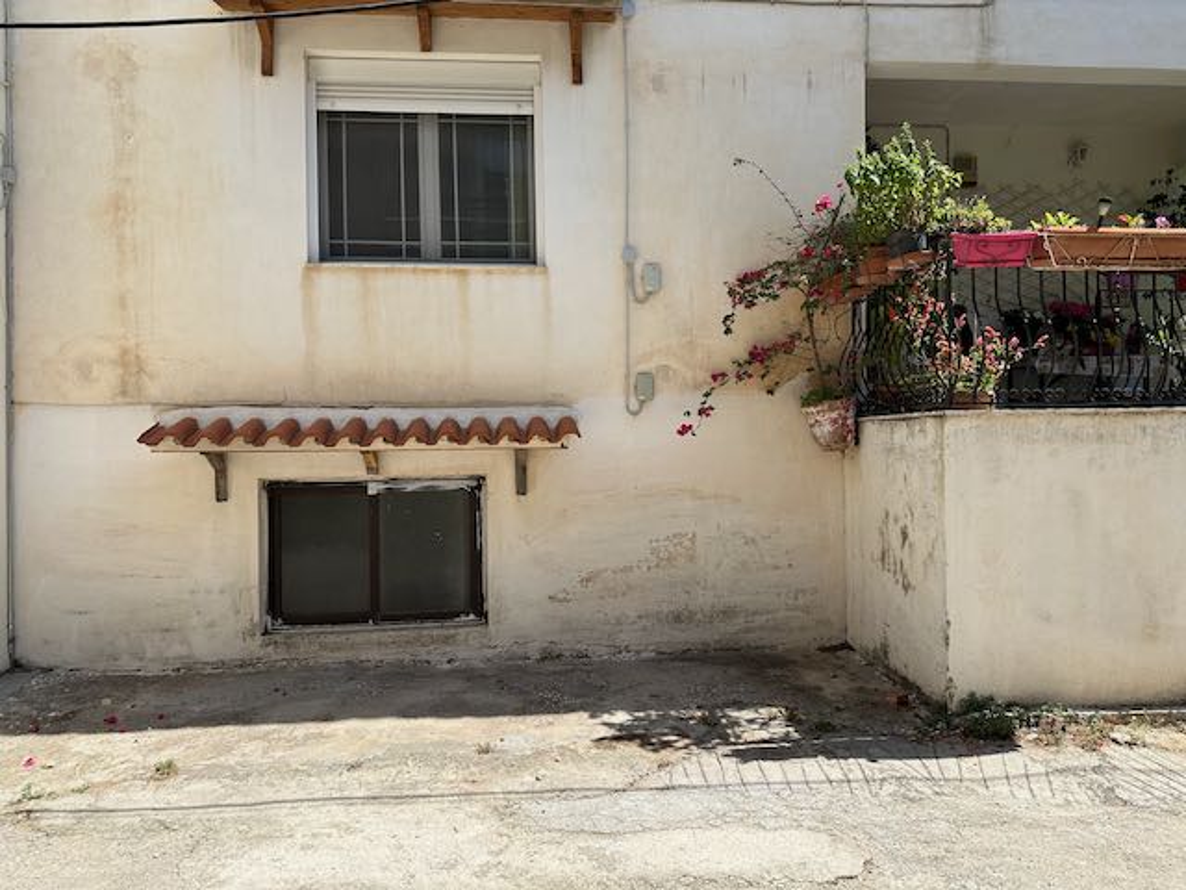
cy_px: 445
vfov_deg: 56.8
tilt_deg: +0.5
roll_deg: +0.4
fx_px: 822
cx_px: 593
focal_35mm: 24
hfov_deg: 71.6
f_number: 1.78
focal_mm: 6.86
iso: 80
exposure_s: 1/3155
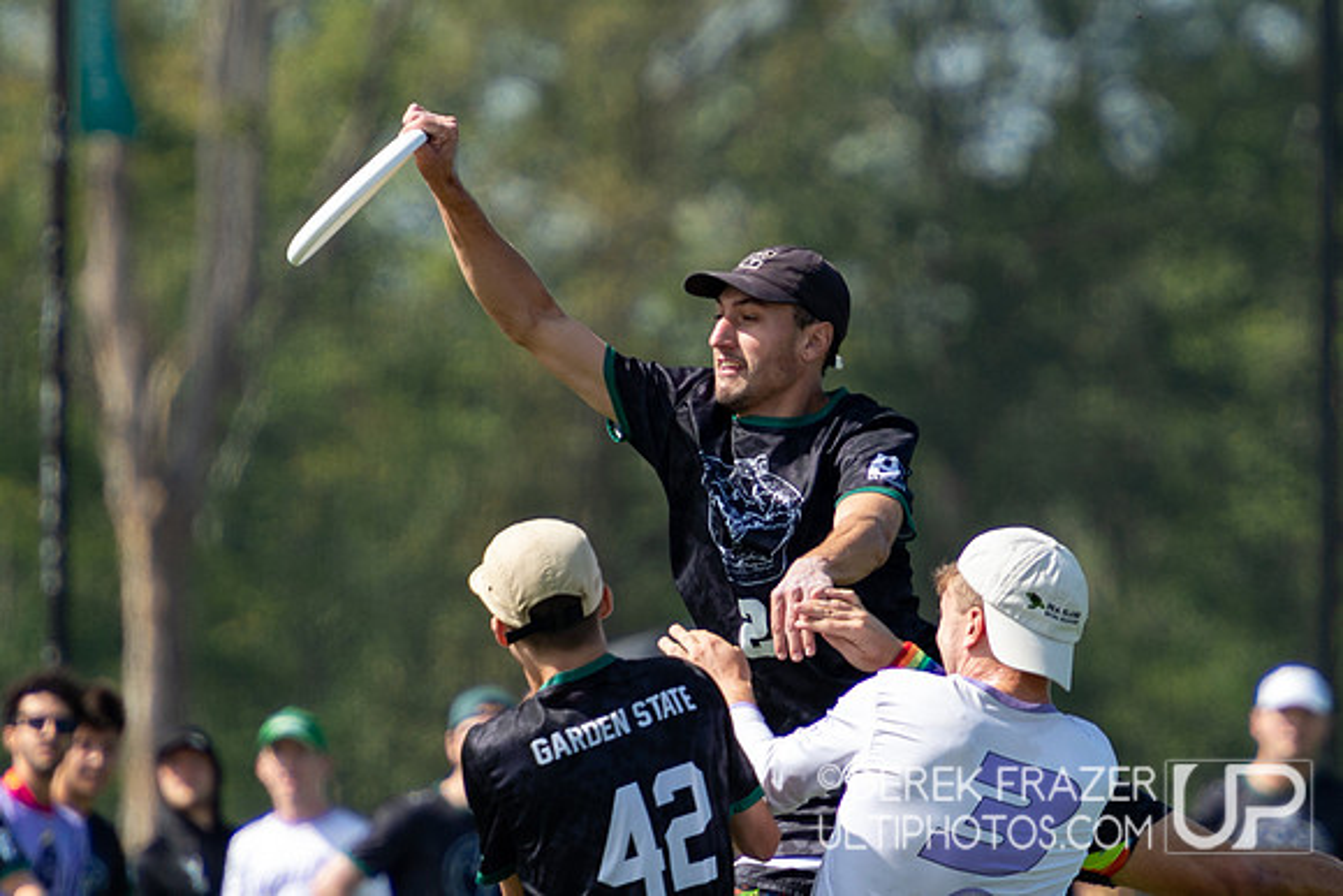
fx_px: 29727
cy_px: 77
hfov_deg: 2.6
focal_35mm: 797
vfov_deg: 1.7
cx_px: 902
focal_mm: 380
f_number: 5.6
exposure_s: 1/1600
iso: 450
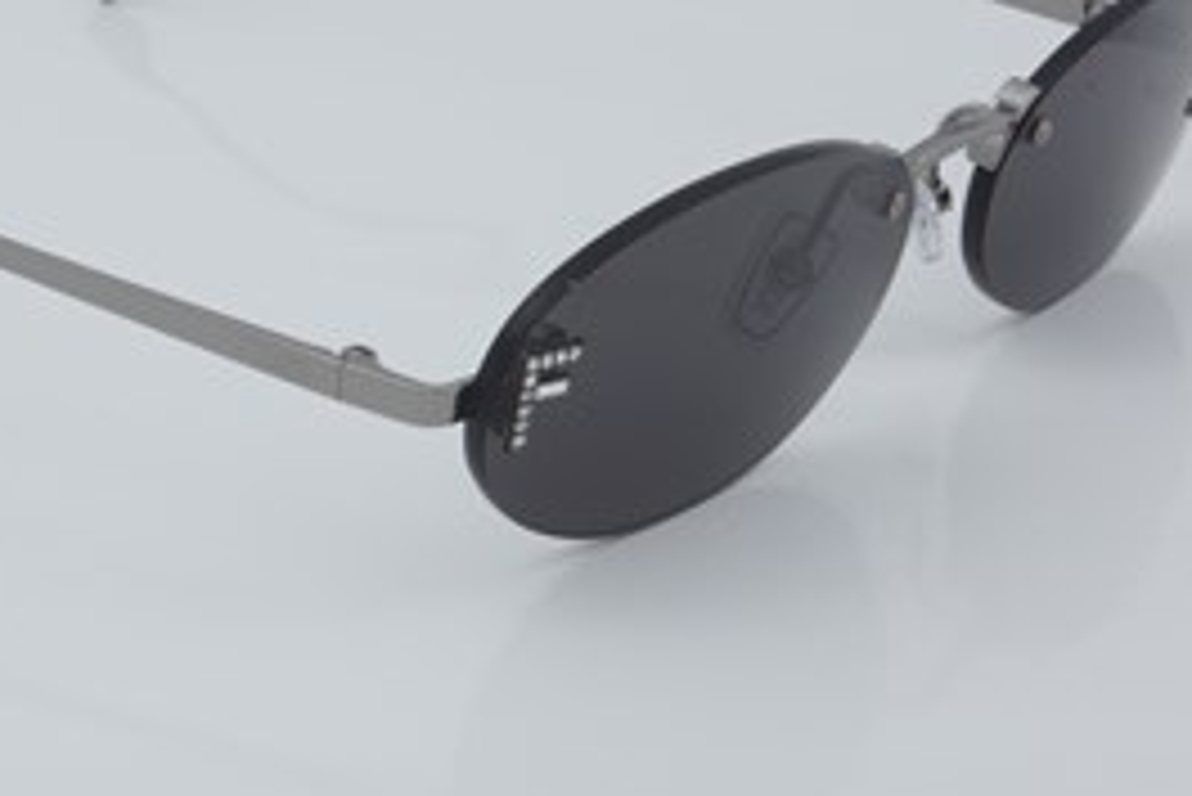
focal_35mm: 113
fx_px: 3743
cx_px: 346
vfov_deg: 12.1
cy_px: 234
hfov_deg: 18.0
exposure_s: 1/4
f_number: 32
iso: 100
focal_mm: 50
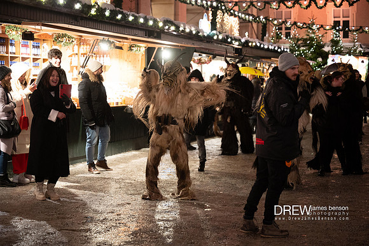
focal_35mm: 70
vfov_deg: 19.4
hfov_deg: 28.9
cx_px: 184
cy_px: 123
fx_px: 717
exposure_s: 1/125
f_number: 2.8
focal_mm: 70
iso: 3200
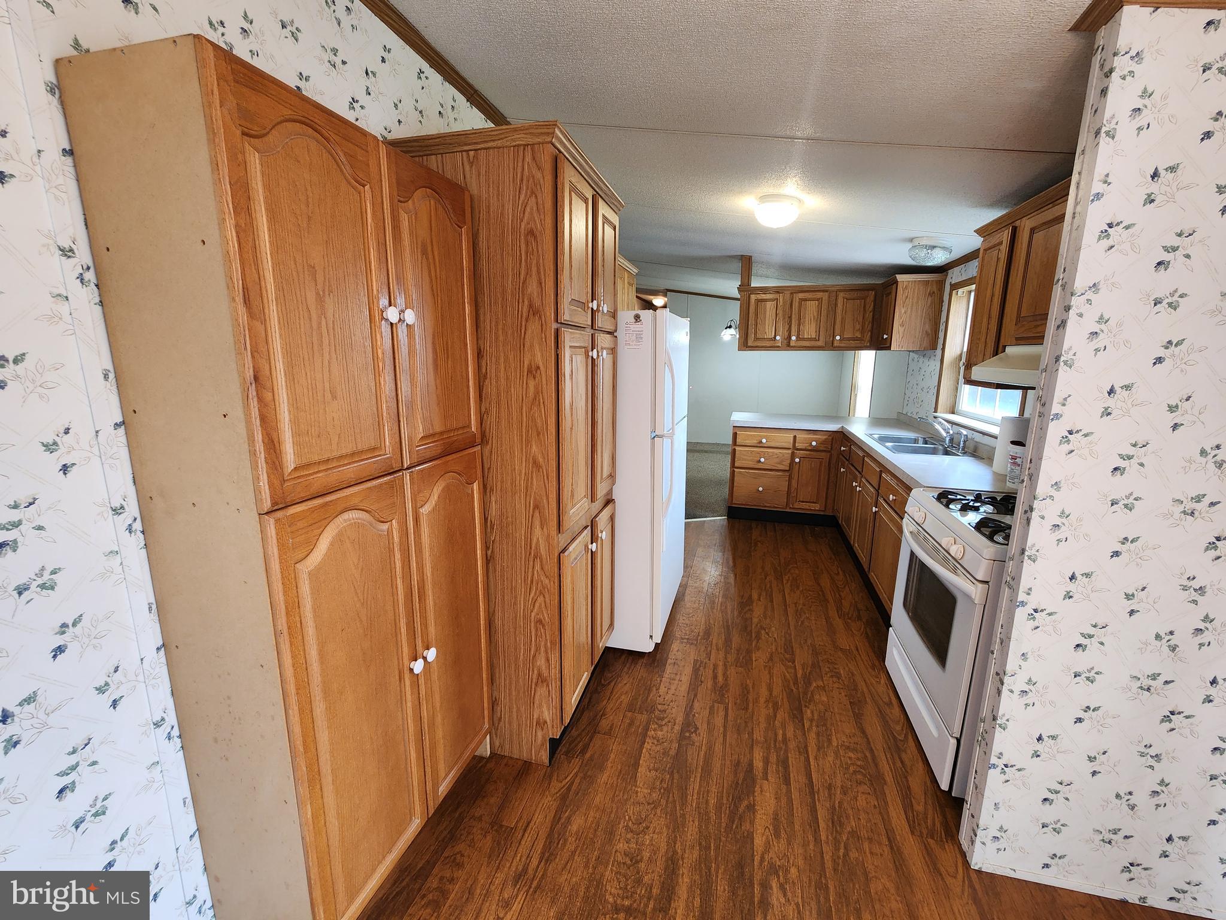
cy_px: 460
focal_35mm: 13
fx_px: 460
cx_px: 613
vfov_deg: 89.9
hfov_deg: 106.2
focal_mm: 2.2
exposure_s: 1/60
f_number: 2.2
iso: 200
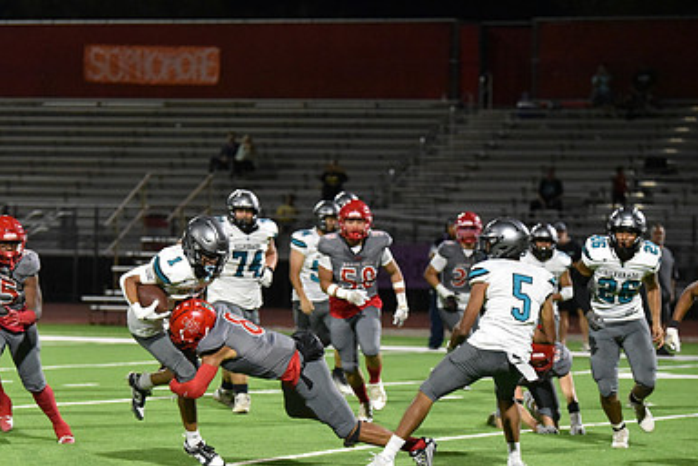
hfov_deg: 10.1
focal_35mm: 204
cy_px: 309
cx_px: 205
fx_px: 3955
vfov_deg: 6.7
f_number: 2.8
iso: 9000
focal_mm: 135
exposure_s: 1/1000
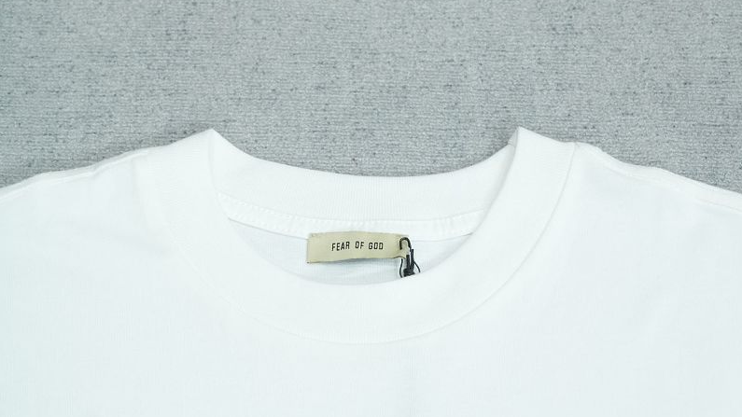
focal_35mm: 79
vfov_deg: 15.3
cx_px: 371
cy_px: 223
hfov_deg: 26.9
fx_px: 1554
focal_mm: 50
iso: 1000
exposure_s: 1/160
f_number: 8
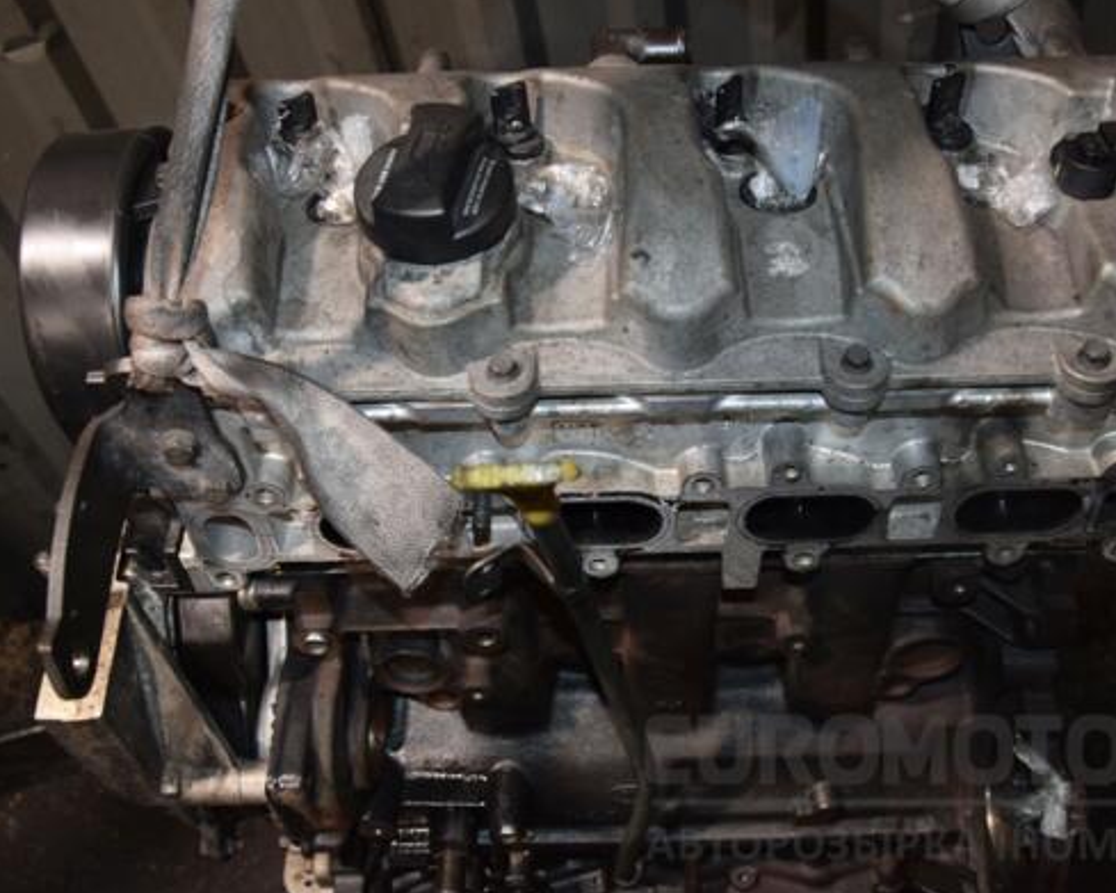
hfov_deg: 47.9
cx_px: 603
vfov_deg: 39.1
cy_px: 445
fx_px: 1255
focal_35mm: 38
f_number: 5
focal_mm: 22
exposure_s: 1/60
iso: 800
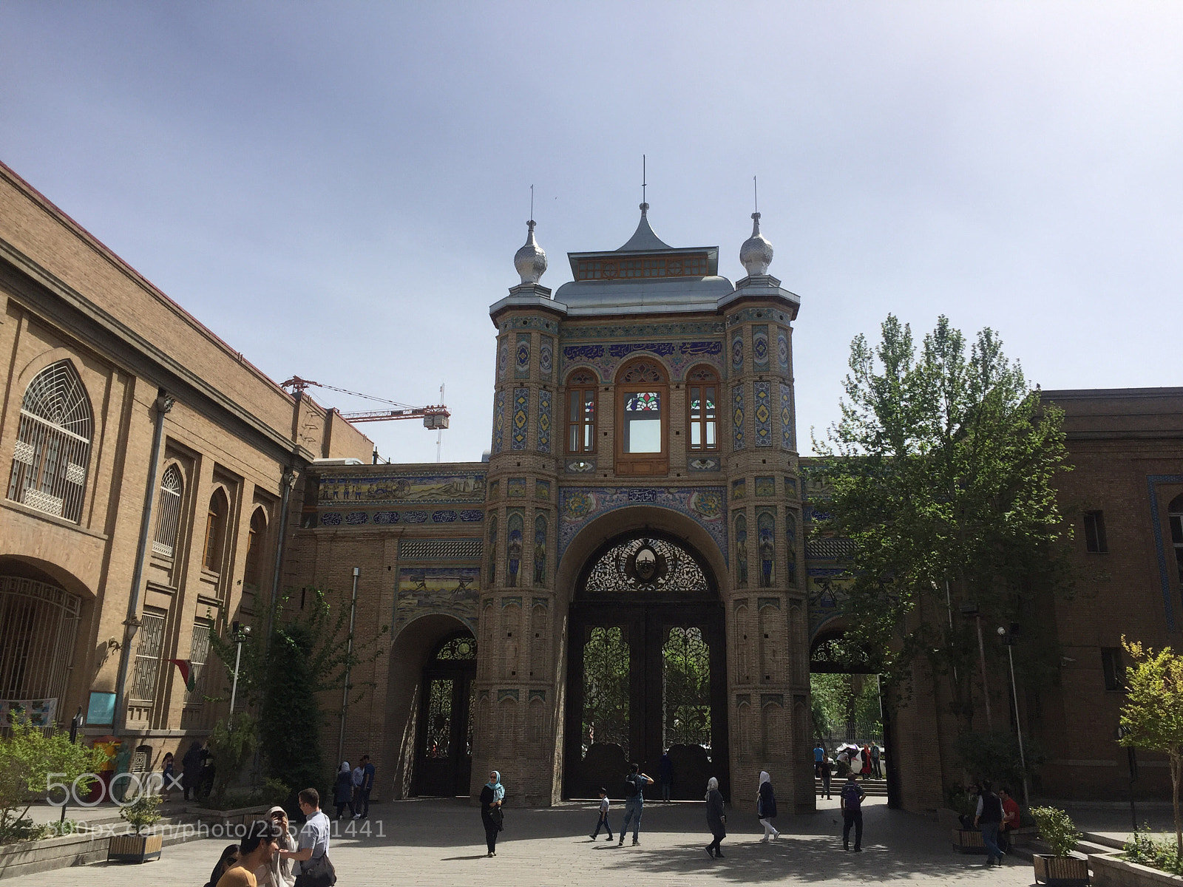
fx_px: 991
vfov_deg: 48.2
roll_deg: -0.9
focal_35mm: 29
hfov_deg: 61.7
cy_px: 444
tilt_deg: +16.3
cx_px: 592
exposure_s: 1/2825
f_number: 2.2
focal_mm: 4.15
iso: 32
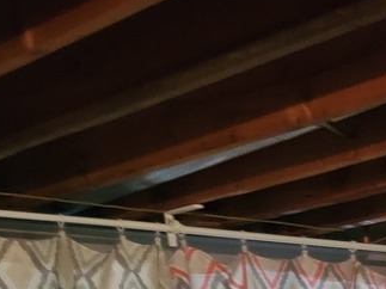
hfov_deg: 15.9
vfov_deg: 11.3
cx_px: 543
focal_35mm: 116
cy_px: 609
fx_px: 1293
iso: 800
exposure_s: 1/24
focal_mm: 5.4
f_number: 1.8
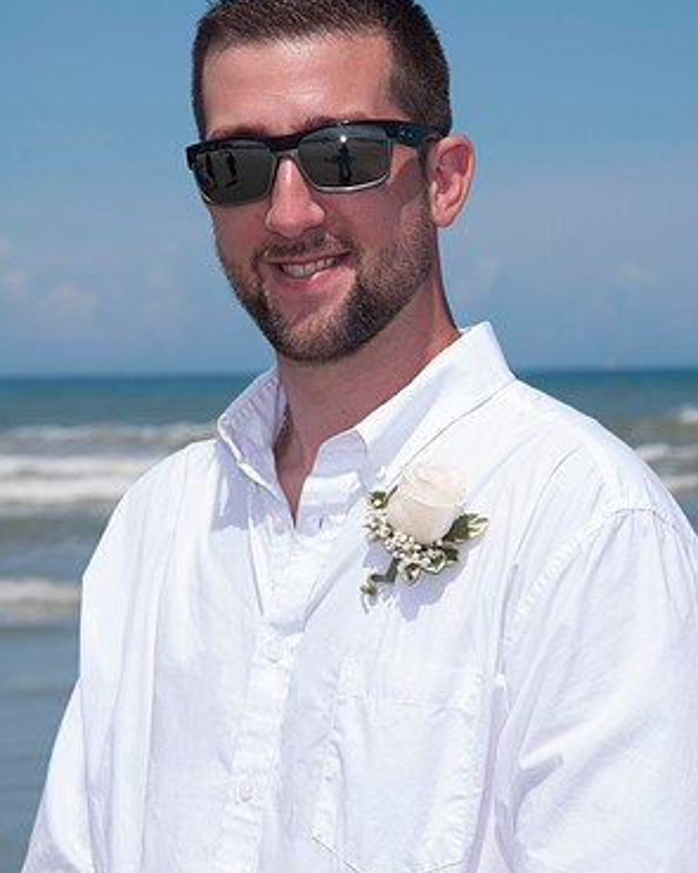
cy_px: 409
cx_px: 351
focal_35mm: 168
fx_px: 4340
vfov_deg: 11.5
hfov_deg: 9.2
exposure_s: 1/250
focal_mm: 98
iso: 100
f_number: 11
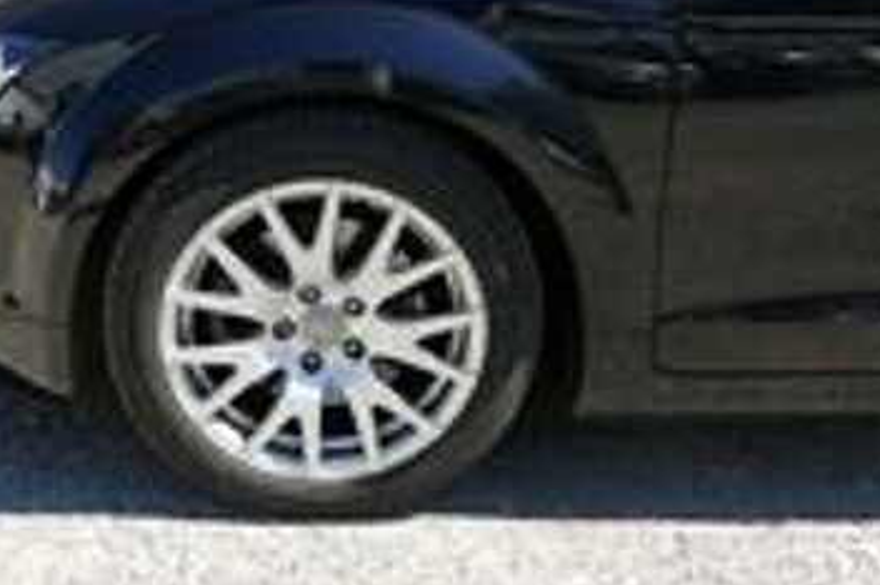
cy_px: 289
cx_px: 332
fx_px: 1099
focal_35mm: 45
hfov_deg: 43.3
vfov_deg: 29.8
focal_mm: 12.12
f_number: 3
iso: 125
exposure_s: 1/800
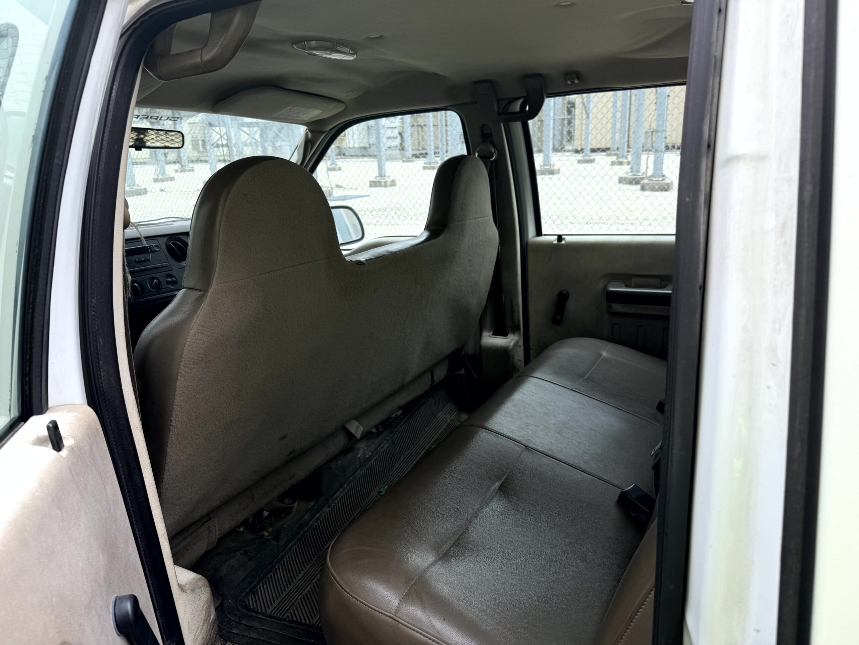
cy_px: 322
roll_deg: +1.9
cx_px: 430
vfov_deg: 56.8
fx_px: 596
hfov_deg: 71.6
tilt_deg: -17.7
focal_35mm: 24
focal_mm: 6.76
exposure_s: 1/931
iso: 80
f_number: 1.78
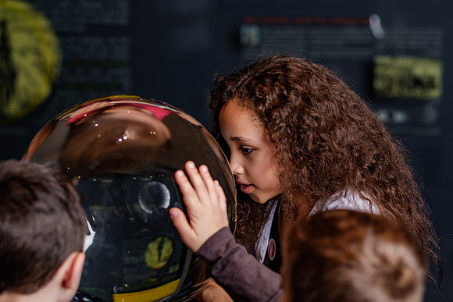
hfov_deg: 23.1
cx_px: 226
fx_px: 1109
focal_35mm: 88
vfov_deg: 15.5
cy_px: 151
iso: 200
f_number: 2
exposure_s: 1/80
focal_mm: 56
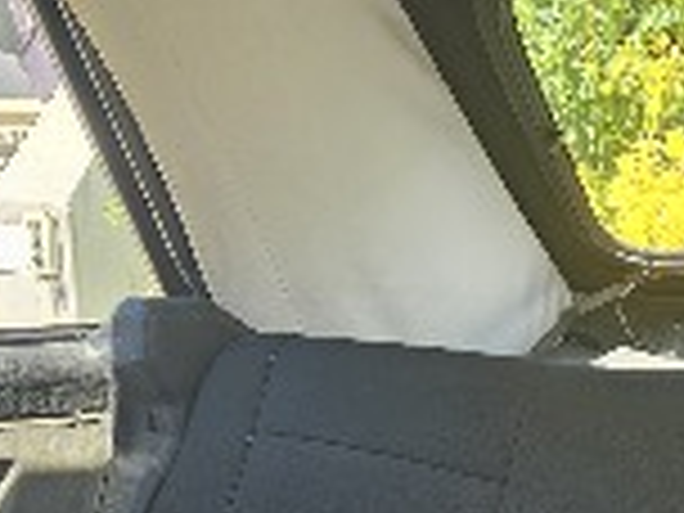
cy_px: 626
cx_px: 576
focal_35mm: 63
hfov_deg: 29.8
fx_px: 1245
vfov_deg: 21.5
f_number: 1.8
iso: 32
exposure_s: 1/100
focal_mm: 5.4
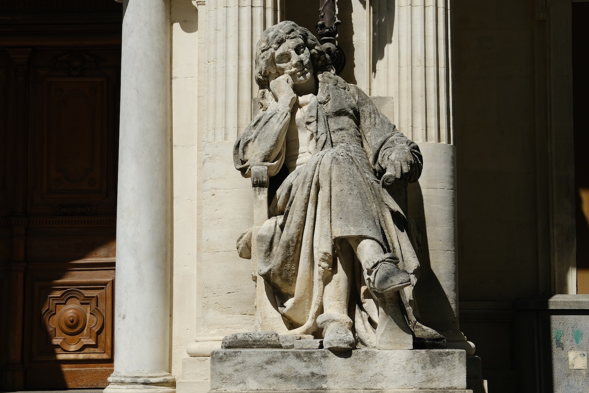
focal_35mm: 83
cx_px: 294
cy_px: 196
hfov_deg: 24.5
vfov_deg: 16.5
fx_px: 1358
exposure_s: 1/800
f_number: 11
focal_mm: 55
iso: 400
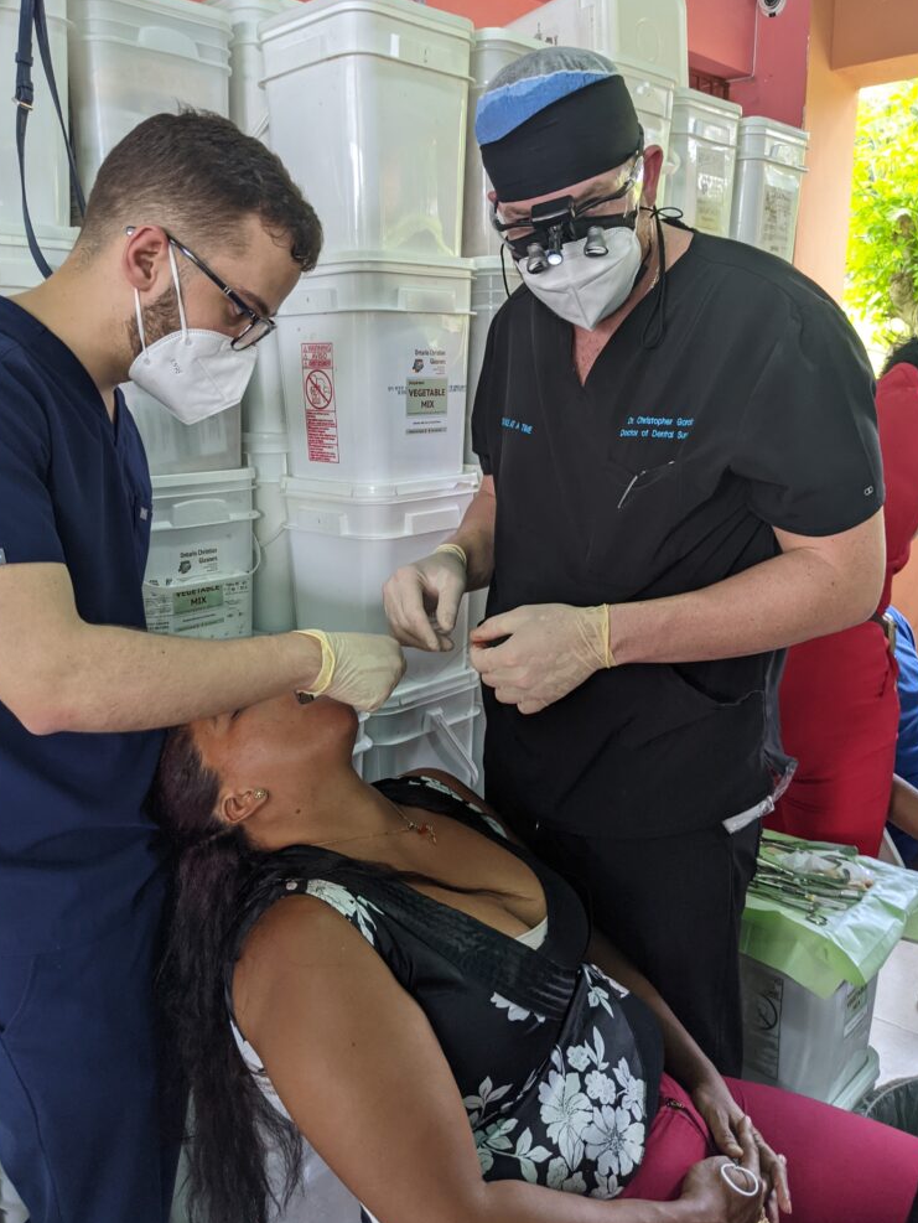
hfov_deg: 49.8
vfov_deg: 63.4
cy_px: 602
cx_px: 457
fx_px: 989
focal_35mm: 28
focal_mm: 4.38
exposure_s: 1/89.9
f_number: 1.73
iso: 78
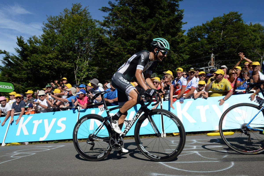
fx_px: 212
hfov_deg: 63.7
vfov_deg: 44.9
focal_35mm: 29
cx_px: 132
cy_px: 88
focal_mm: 29
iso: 1000
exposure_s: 1/500
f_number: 20
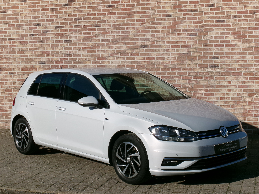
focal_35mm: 64
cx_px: 130
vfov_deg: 22.9
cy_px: 97
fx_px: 479
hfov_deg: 30.3
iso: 100
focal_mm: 11.5
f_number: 13.7
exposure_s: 1/140
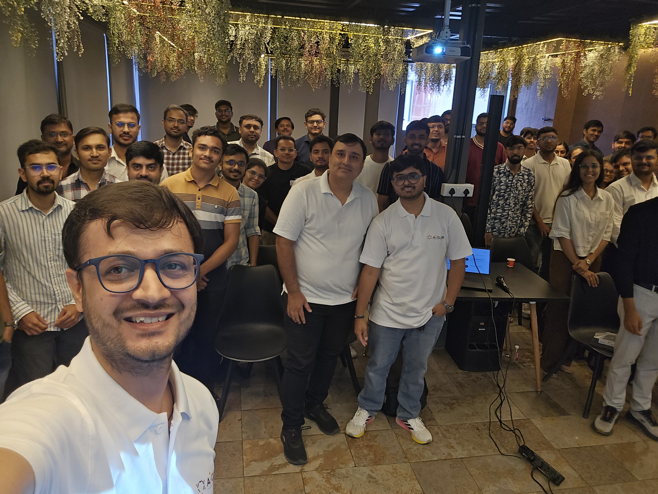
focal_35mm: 25
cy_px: 247
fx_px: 475
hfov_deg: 69.4
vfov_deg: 54.9
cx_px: 329
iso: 200
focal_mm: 3.3
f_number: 2.2
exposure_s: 1/100
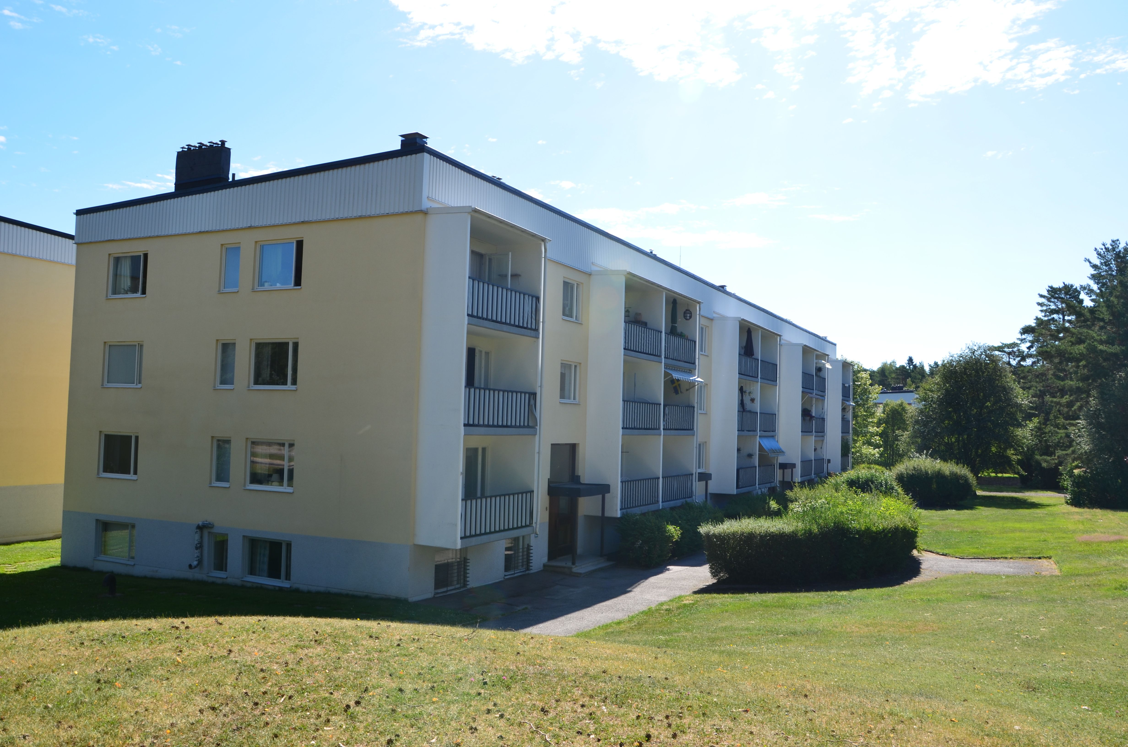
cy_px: 374
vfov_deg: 41.5
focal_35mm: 32
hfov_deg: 59.6
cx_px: 564
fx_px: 985
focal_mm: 21
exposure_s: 1/125
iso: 125
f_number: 11
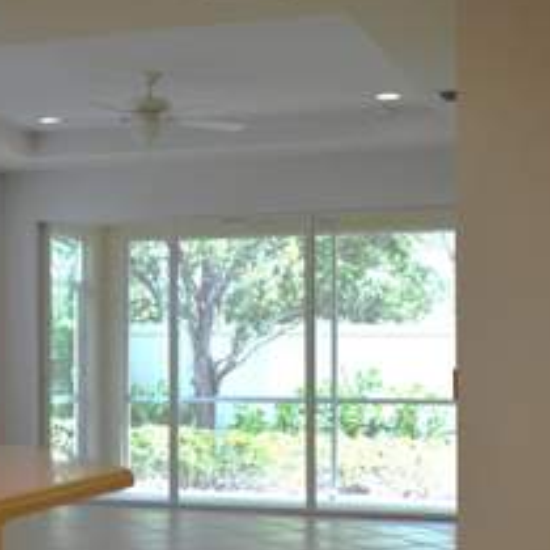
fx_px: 1204
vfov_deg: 25.7
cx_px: 215
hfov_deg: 25.7
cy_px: 318
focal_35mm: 67
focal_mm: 23
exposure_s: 1/250
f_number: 3.8
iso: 400
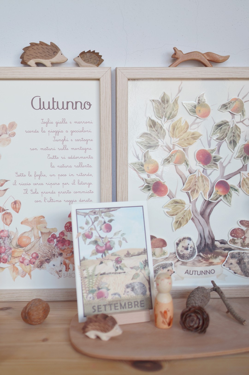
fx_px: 547
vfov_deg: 37.9
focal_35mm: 52
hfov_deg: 25.6
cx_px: 124
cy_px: 188
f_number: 2
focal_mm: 35
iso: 100
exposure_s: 1/100
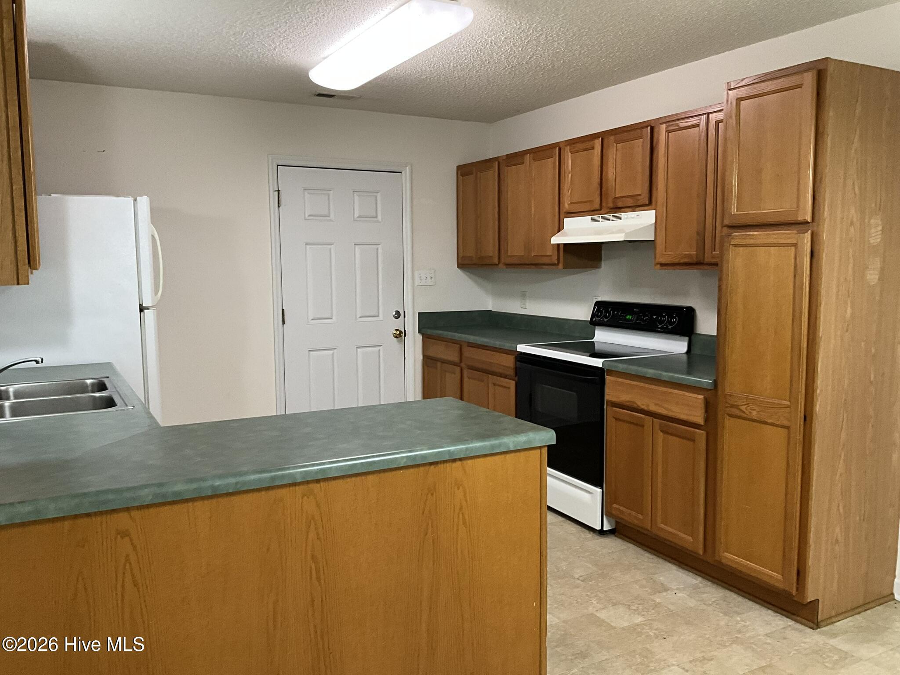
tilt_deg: -5.6
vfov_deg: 48.2
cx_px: 450
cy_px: 338
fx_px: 754
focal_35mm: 29
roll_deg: +1.3
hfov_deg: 61.7
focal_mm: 3
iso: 160
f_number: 1.8
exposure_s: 1/60
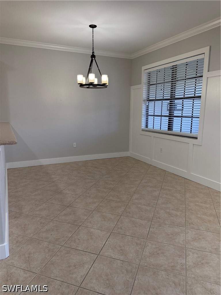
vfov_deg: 71.6
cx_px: 110
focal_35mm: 24
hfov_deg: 56.8
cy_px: 148
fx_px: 204
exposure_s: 1/223
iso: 200
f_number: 1.78
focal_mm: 6.76
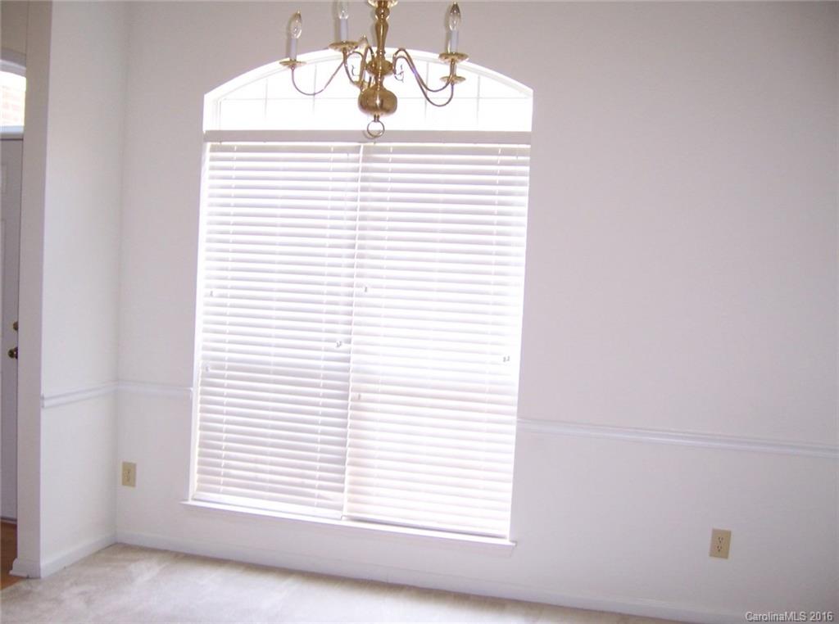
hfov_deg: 51.5
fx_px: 870
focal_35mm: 36
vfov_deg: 39.5
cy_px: 312
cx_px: 420
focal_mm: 6
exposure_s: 1/30
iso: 125
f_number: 2.8
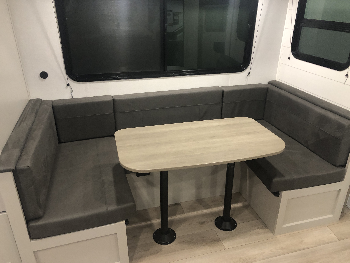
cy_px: 132
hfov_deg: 63.4
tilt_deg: -29.0
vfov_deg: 49.7
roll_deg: -0.1
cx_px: 175
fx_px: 283
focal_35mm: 28
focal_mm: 3.99
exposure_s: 1/15
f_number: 1.8
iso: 100
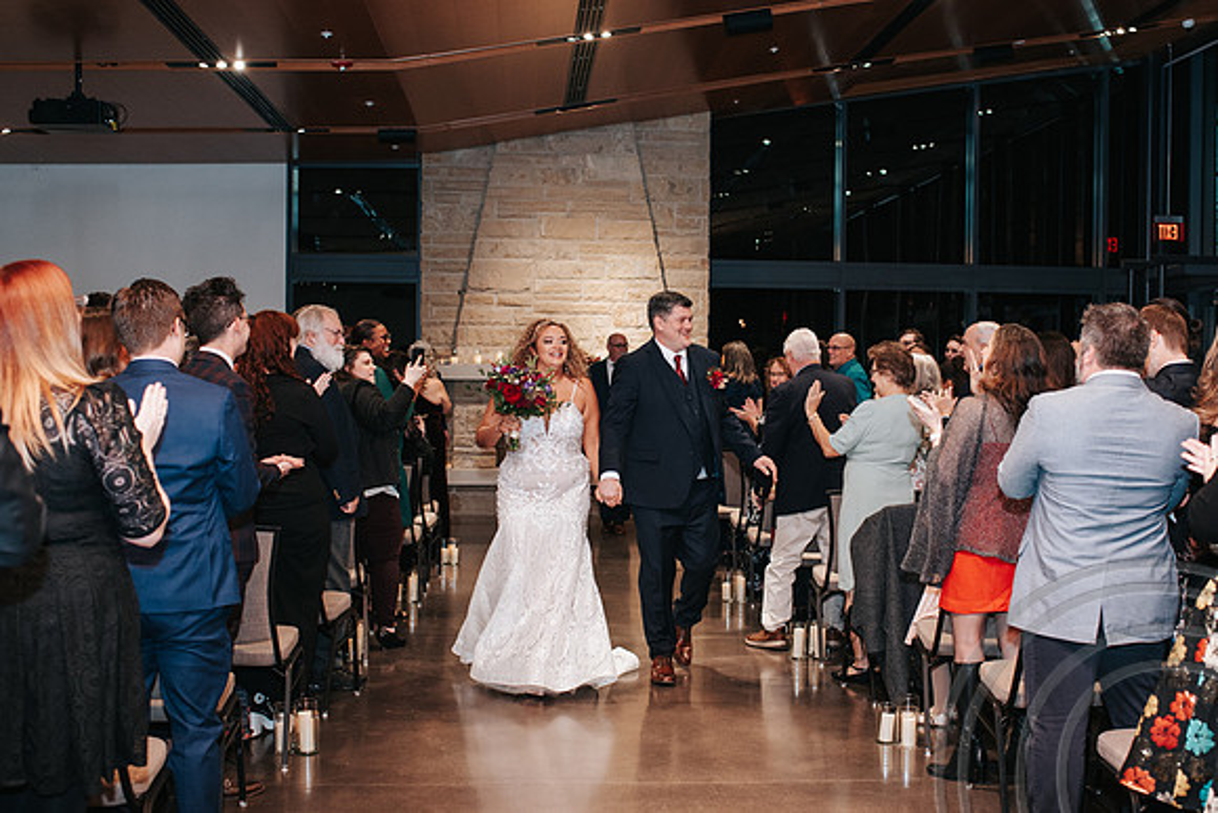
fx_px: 1535
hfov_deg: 43.2
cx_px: 659
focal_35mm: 45
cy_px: 416
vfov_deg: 29.6
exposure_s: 1/200
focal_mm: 35
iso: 1000
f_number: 2.8
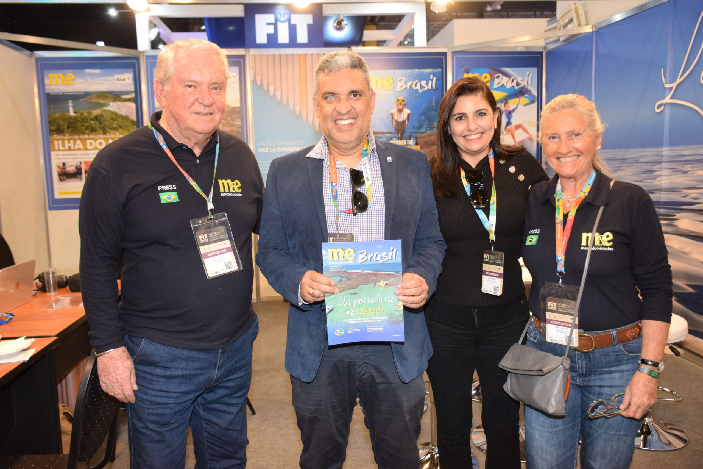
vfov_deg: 43.6
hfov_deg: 61.9
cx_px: 352
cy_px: 234
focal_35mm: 30
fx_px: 586
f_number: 3.5
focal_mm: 20
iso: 1400
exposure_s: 1/60
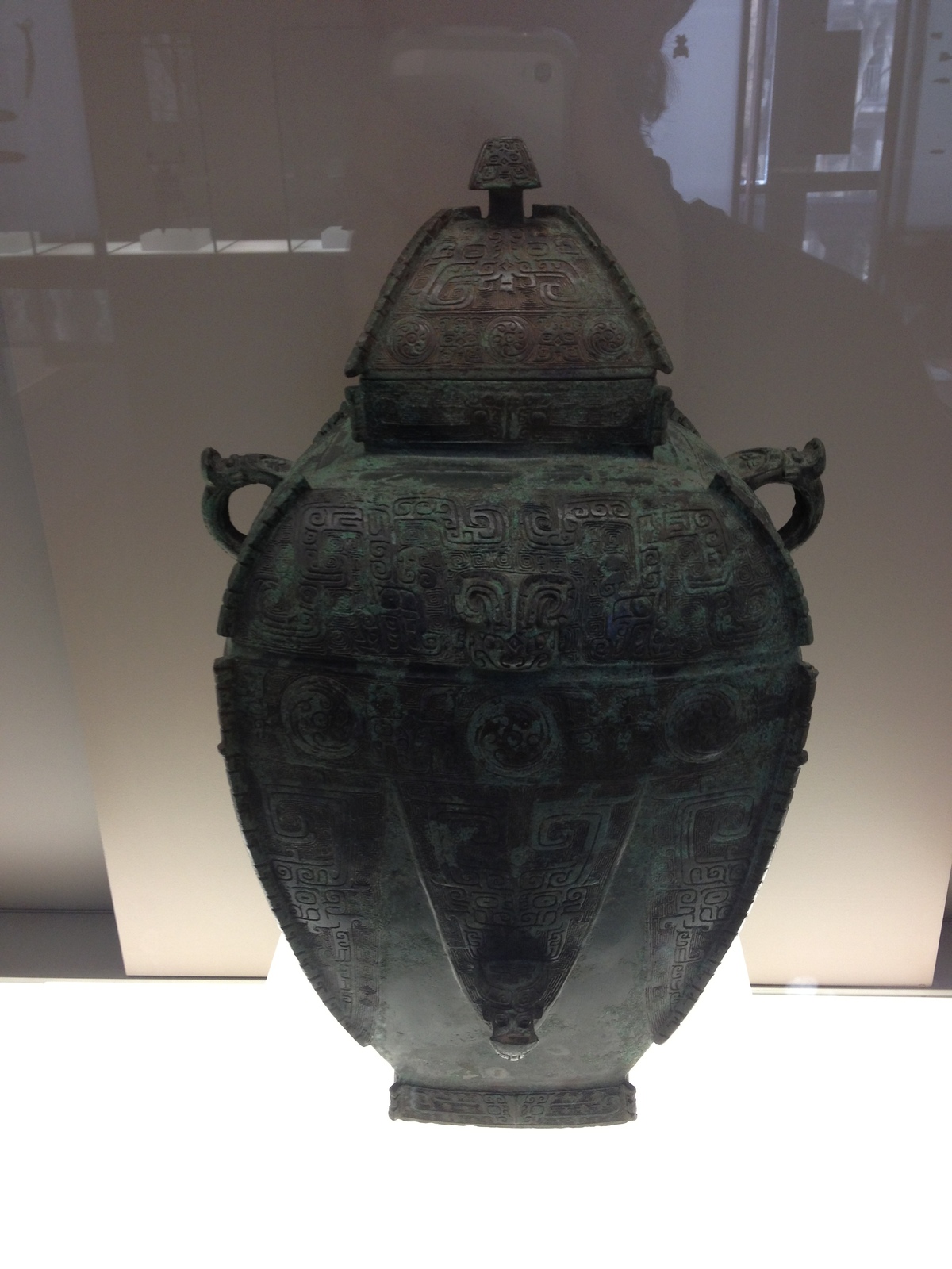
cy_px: 634
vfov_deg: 52.6
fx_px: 1283
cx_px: 476
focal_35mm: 35
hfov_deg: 40.7
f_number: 2.4
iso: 80
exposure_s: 1/20
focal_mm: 4.28
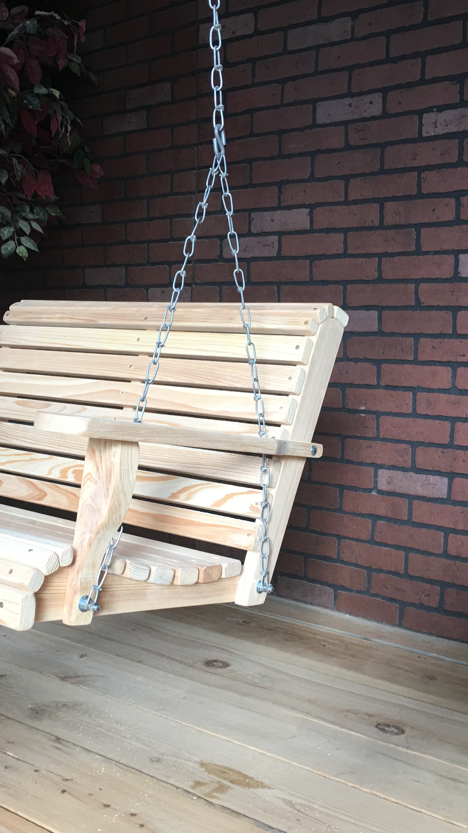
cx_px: 168
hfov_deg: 27.6
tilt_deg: -5.3
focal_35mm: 43
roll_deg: +0.3
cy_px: 417
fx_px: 949
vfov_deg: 47.4
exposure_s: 1/30
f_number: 2.2
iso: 32
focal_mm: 4.15
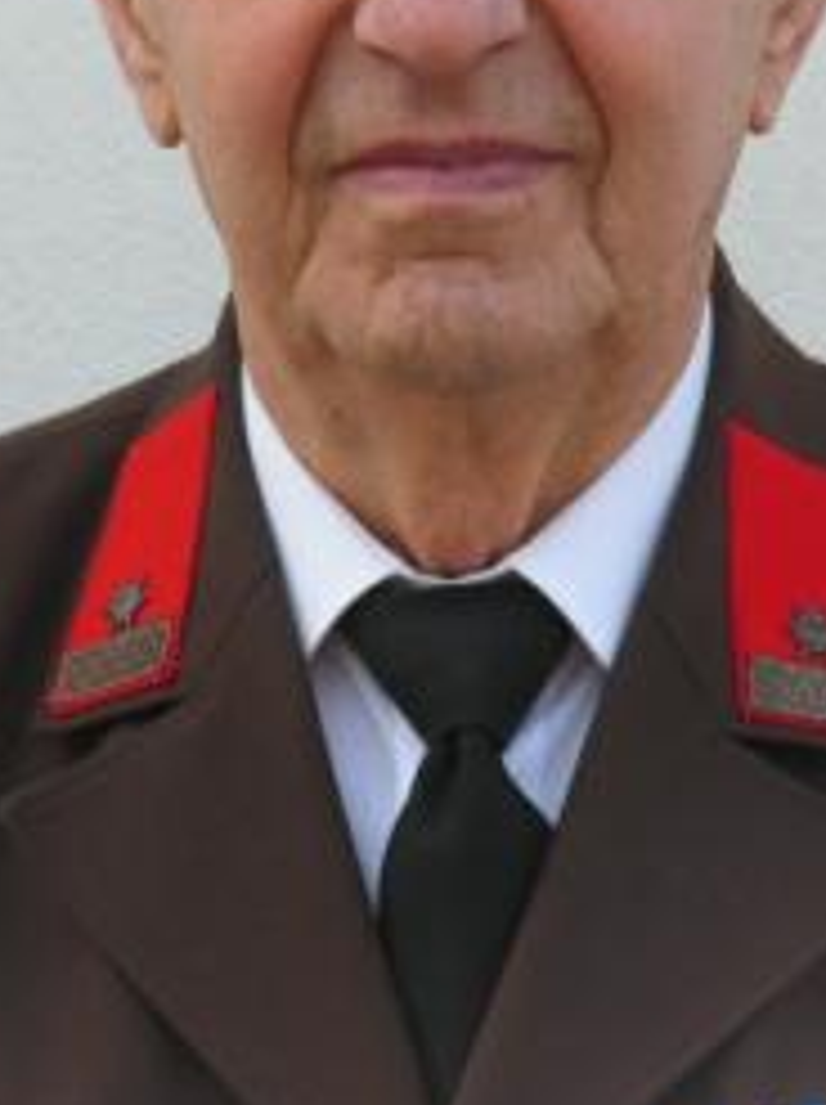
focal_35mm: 290
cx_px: 467
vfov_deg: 6.8
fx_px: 9243
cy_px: 148
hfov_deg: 5.1
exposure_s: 1/125
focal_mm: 26.4
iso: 50
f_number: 3.5
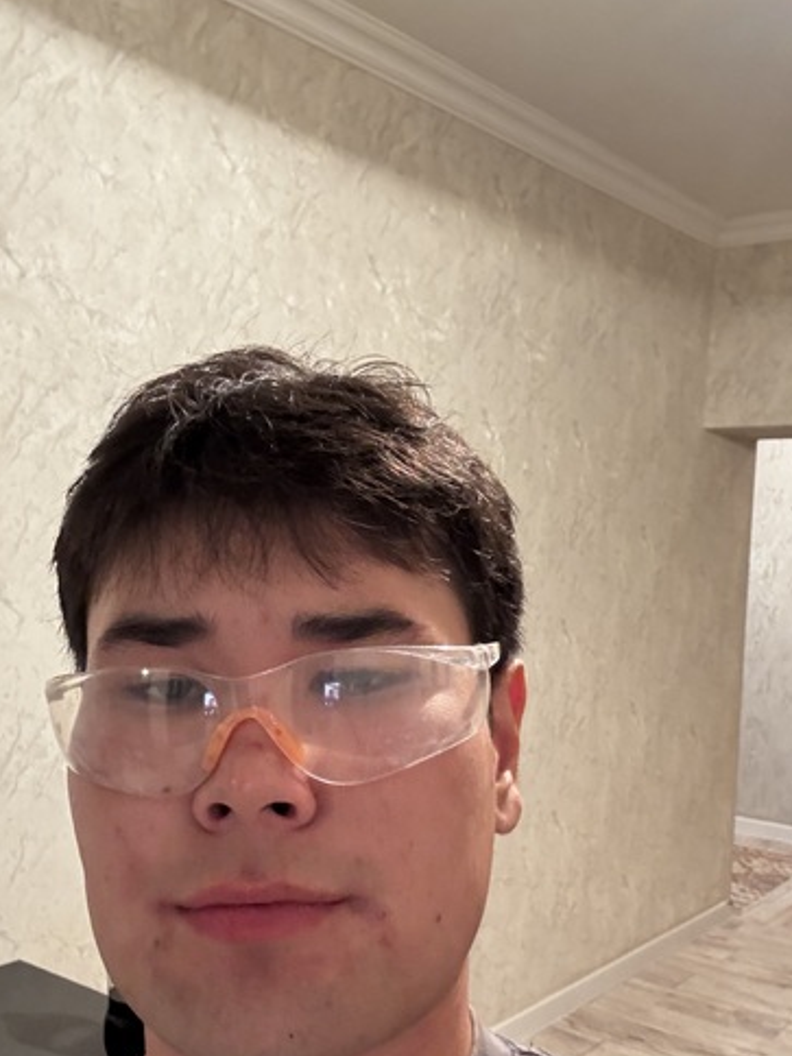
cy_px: 644
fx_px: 1159
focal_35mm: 38
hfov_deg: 37.7
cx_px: 358
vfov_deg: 48.6
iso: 500
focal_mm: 2.69
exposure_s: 1/25
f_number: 1.9
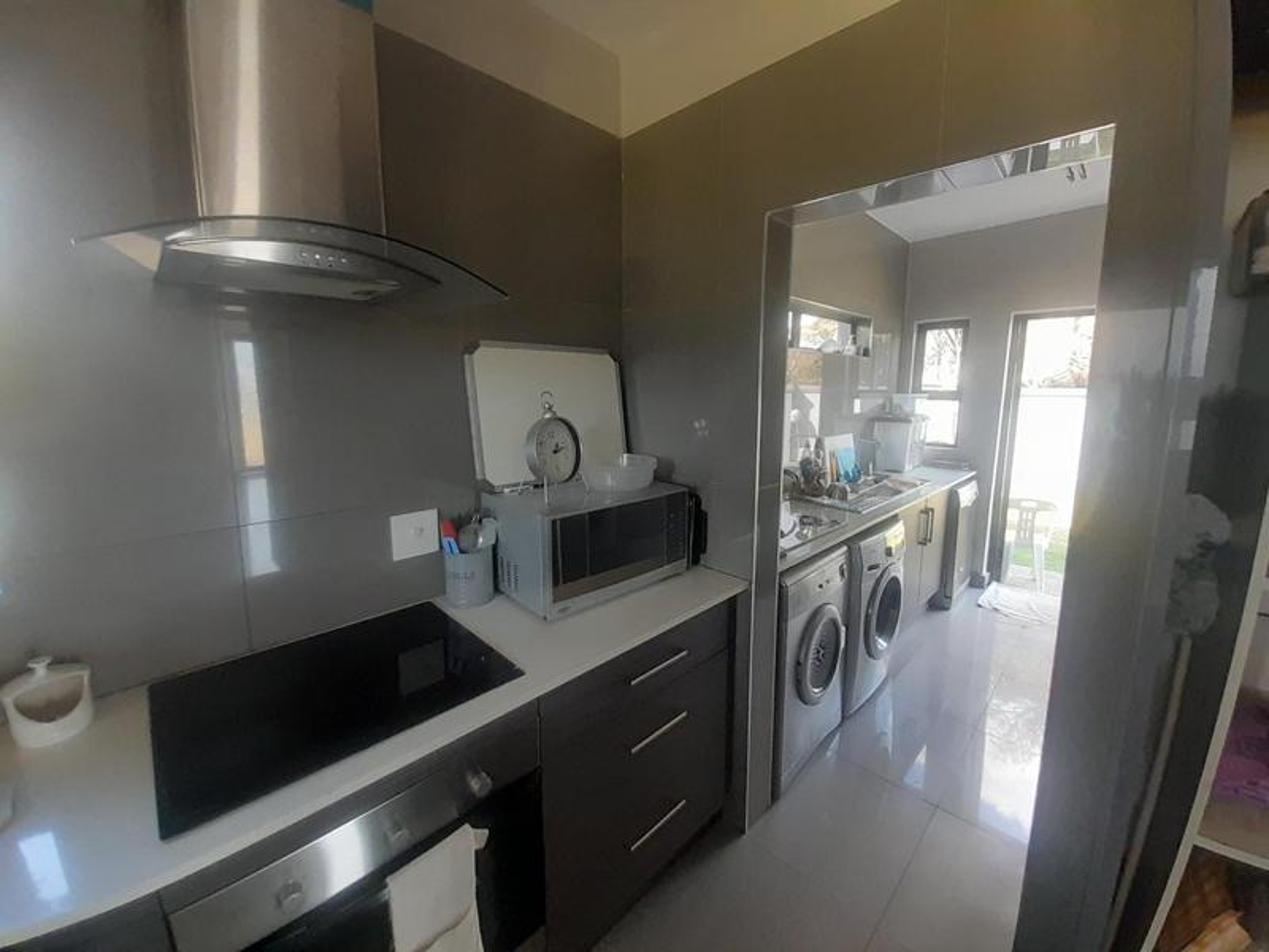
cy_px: 476
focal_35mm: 13
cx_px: 634
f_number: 2.2
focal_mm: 1.13
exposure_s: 1/50
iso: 160
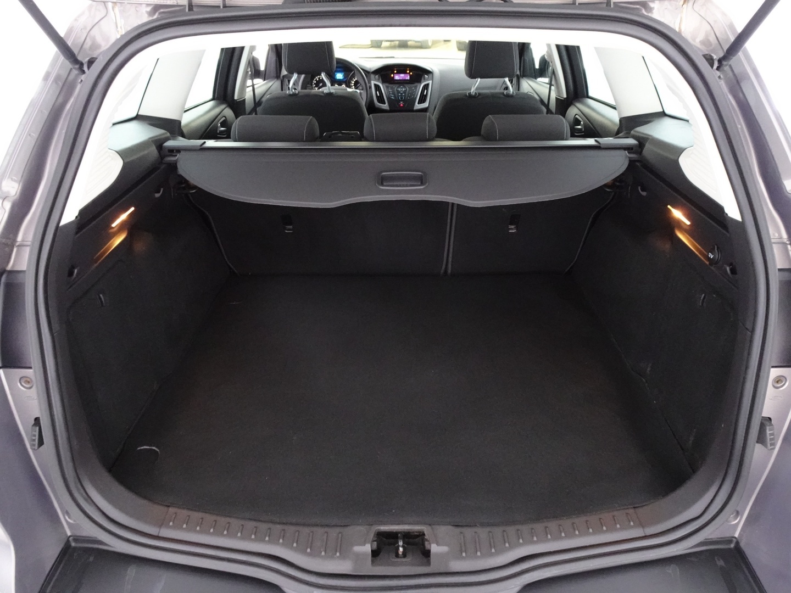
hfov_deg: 71.6
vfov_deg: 56.8
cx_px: 396
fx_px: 548
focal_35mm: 24
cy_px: 296
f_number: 3.5
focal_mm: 4.25
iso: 1000
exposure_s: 1/8
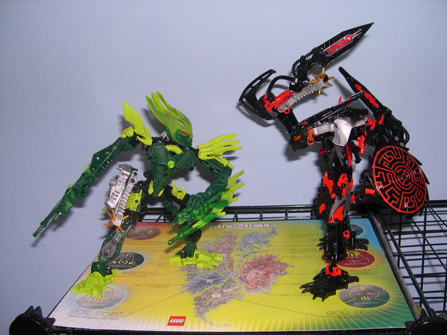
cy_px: 168
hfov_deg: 49.0
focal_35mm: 38
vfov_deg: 37.7
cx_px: 224
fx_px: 491
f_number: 2.8
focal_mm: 8
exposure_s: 1/60
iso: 100
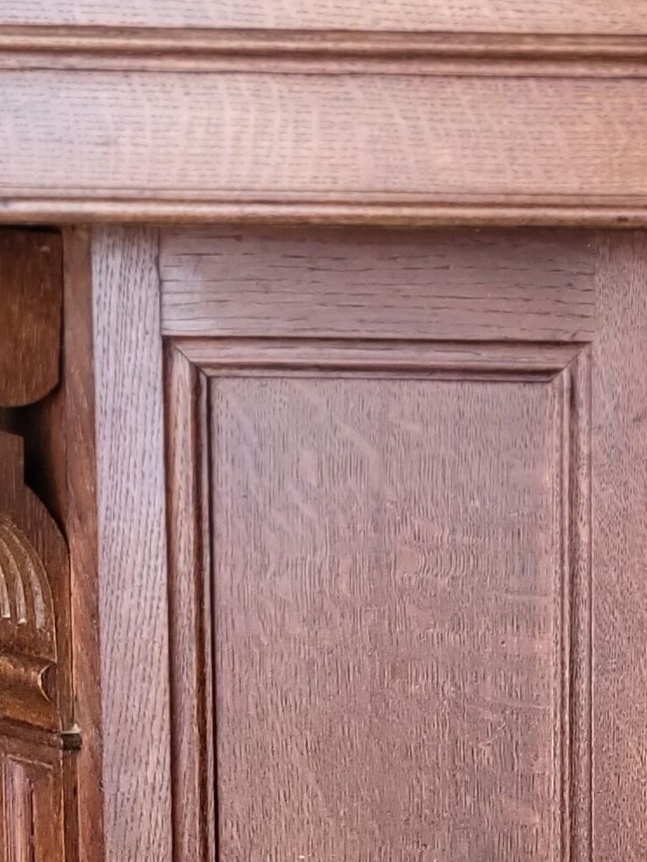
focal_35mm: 105
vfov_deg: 18.7
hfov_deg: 13.6
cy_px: 577
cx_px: 814
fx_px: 2616
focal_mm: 5.4
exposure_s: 1/50
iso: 200
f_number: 1.8
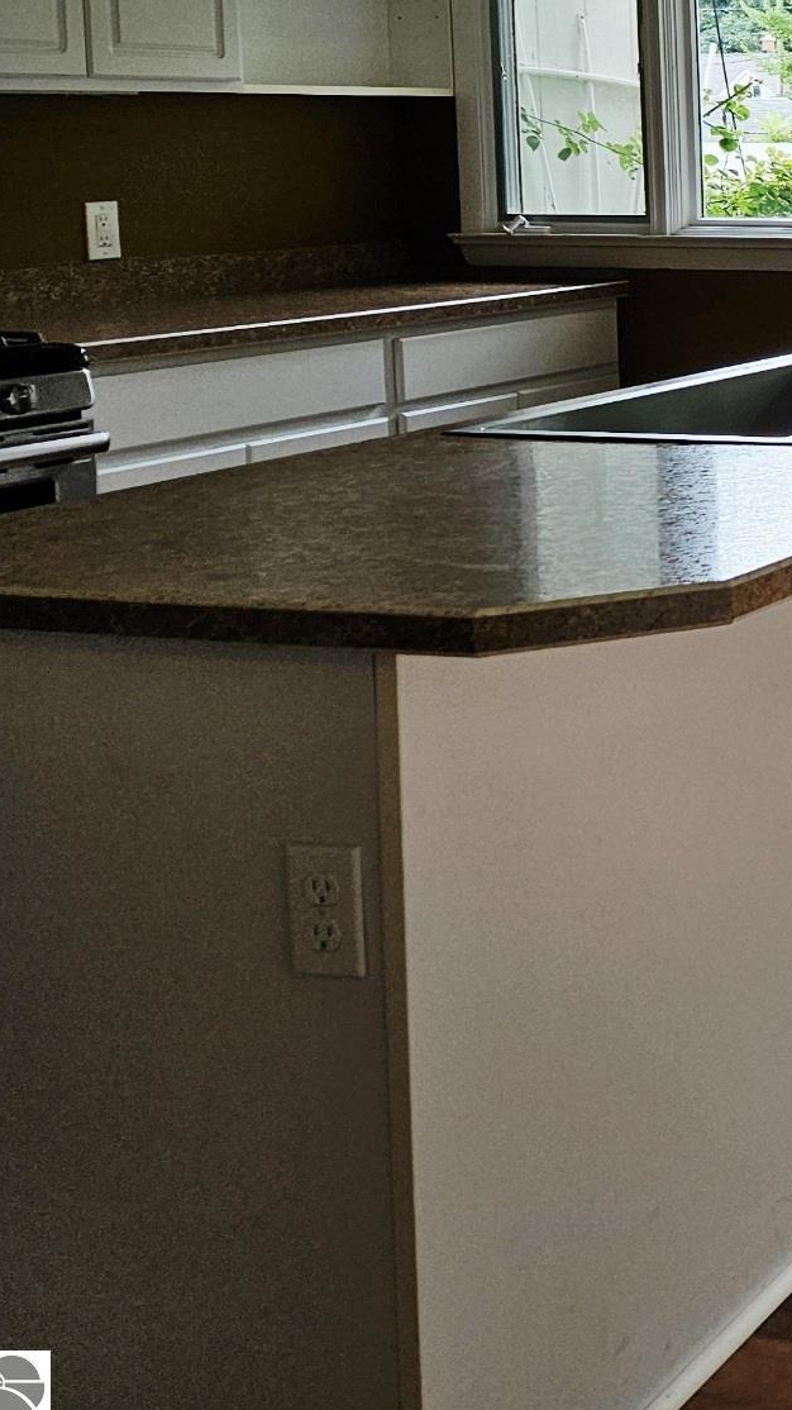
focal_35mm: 54
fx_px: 2018
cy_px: 286
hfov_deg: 17.4
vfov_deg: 37.2
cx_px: 1487
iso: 40
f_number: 1.8
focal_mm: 5.4
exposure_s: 1/213
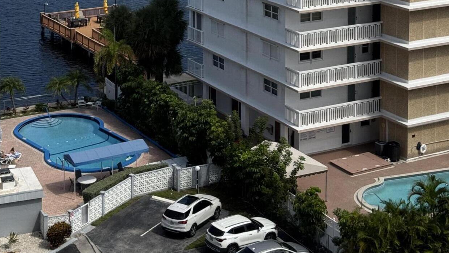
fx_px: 1000
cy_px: -107
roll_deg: +0.4
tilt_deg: -5.2
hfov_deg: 25.3
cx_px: 208
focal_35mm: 84
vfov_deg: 13.7
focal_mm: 6.76
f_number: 1.78
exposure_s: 1/5848
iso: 64
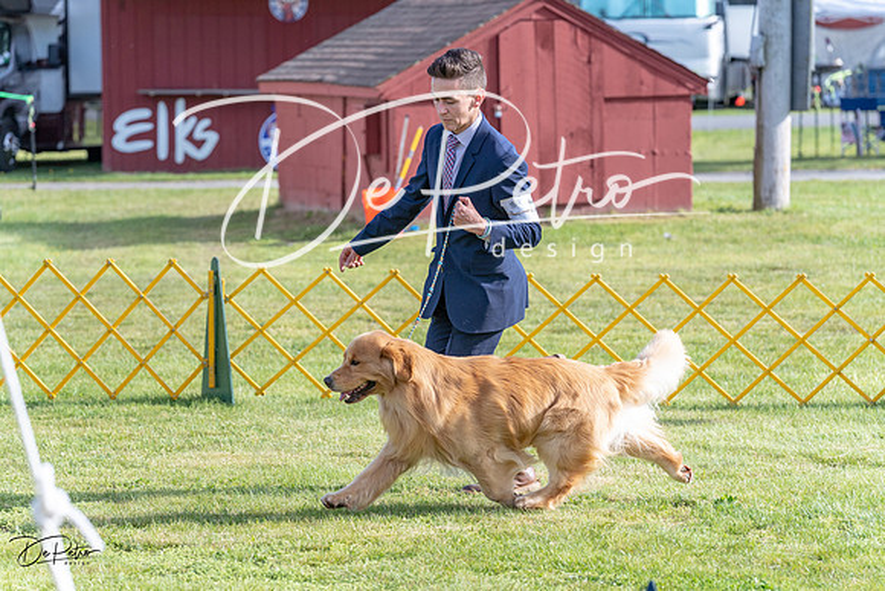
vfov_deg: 8.9
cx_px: 442
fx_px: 3811
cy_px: 296
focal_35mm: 155
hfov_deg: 13.2
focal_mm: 155
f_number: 5.6
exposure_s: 1/1250
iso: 400
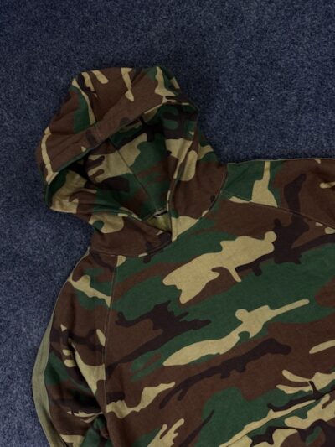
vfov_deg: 71.6
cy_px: 224
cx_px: 168
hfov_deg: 56.8
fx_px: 310
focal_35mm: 24
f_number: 1.78
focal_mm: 6.76
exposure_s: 1/100
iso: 160
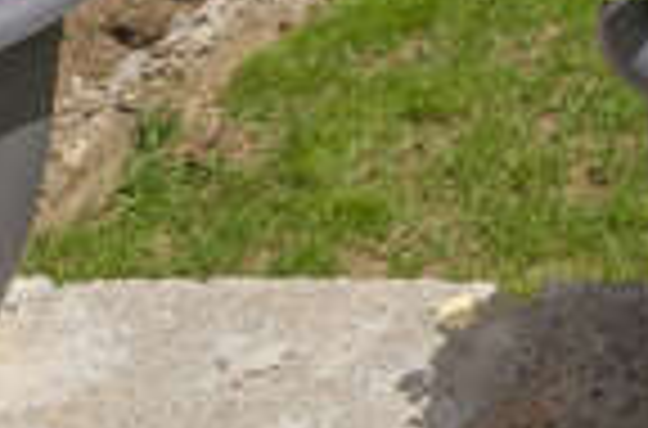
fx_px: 1435
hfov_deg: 21.9
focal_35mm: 80
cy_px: -651
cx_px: 927
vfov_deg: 12.5
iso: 100
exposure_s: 1/160
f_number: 11
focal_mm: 10
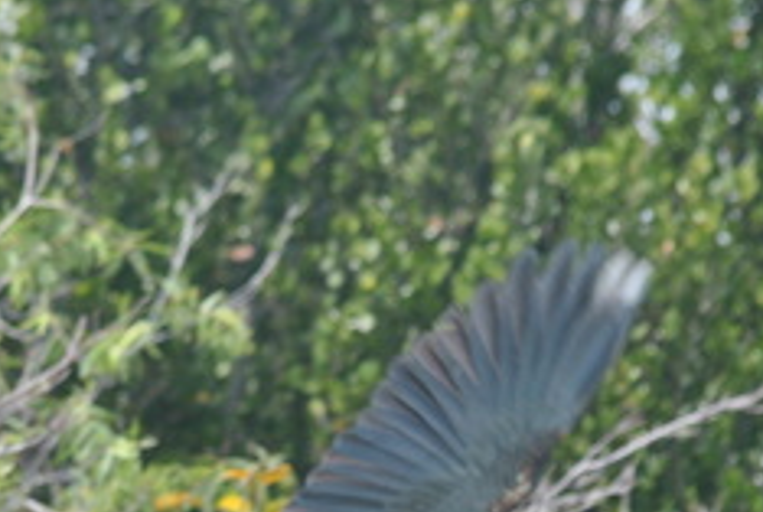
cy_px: 550
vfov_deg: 2.1
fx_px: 13718
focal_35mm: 646
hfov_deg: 3.2
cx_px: 228
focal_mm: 180
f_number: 5
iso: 200
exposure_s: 1/500
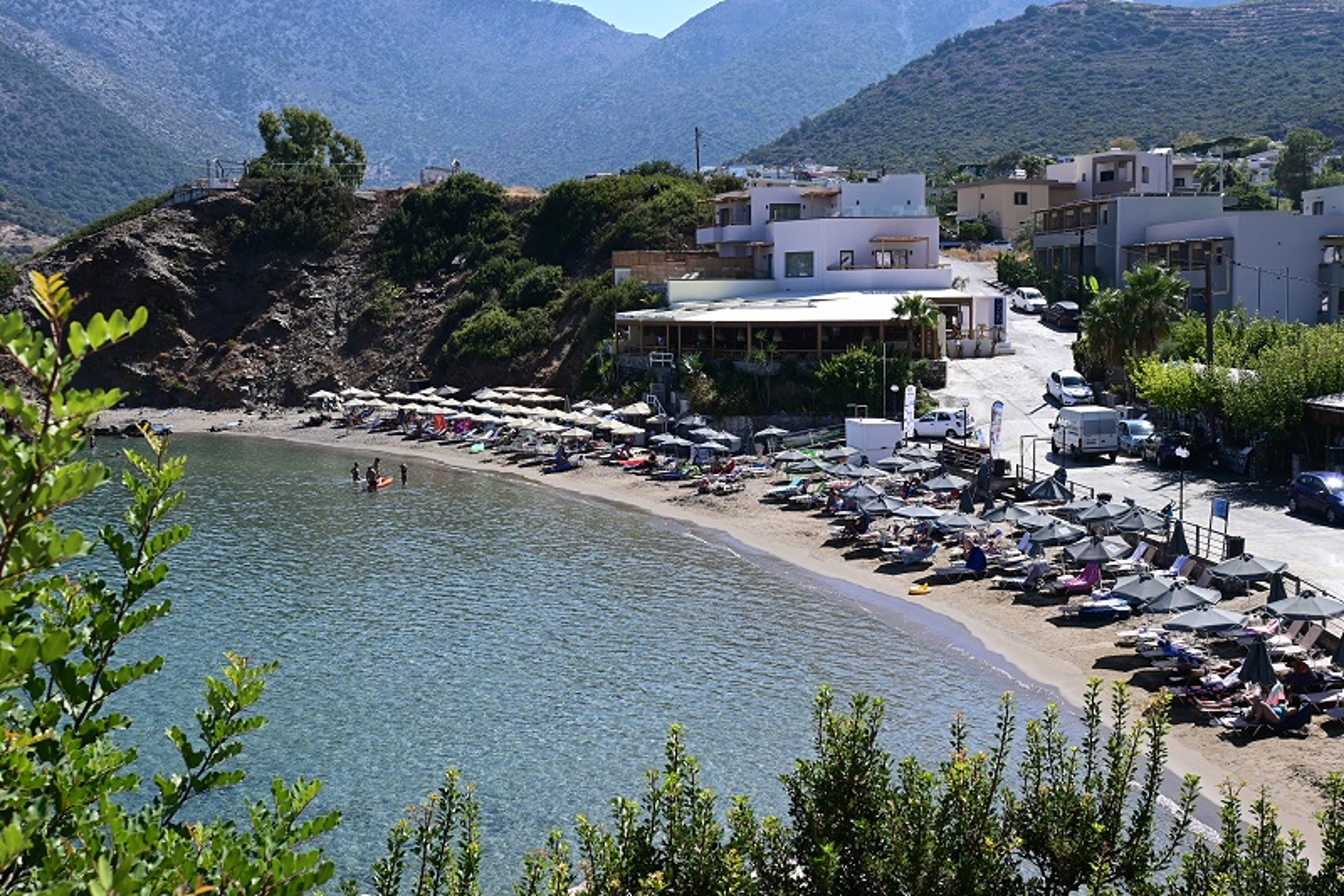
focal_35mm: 40
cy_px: 448
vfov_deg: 33.6
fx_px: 1484
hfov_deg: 48.7
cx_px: 672
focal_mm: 26.5
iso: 110
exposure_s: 1/250
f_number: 8
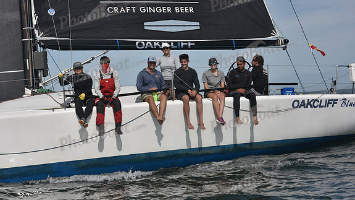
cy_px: 94
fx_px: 696
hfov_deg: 28.6
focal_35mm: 74
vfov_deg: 16.3
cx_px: 178
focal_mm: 70
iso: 250
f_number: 8
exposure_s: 1/800
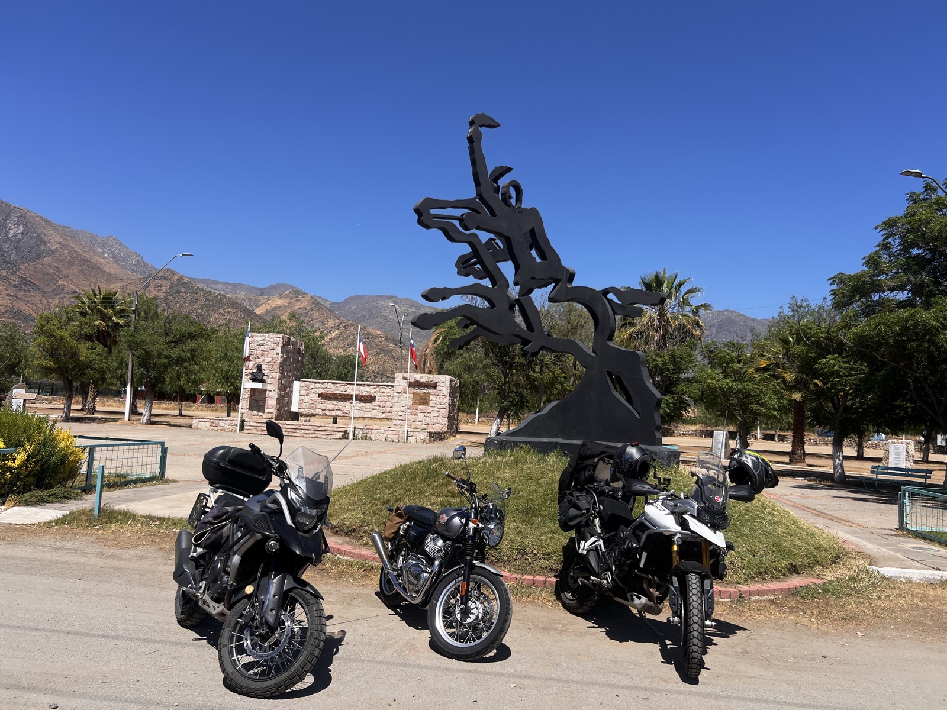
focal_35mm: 26
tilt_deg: +3.1
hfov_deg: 67.3
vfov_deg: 53.1
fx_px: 711
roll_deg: -5.2
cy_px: 355
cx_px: 474
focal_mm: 5.7
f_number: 1.5
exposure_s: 1/4274
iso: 50
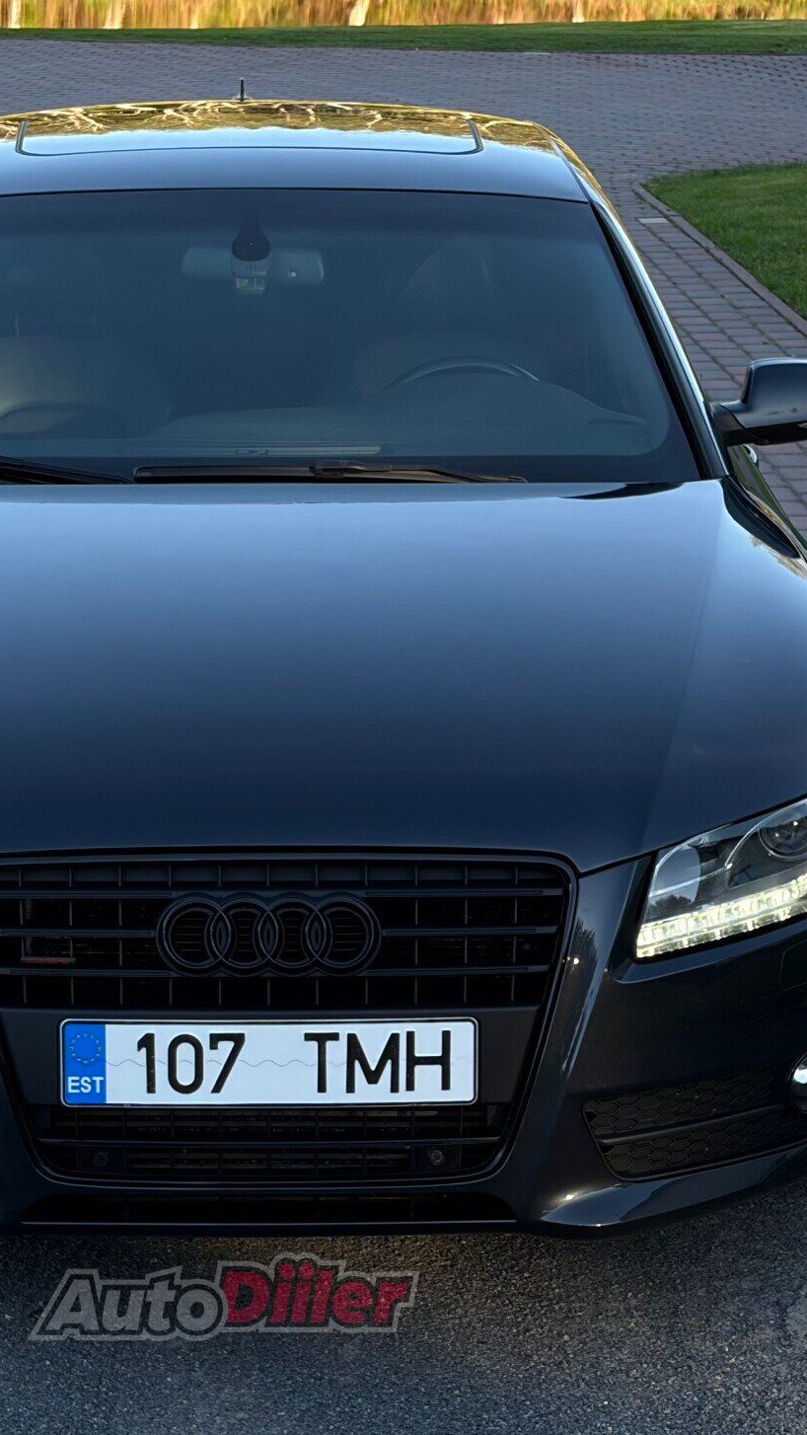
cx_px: 224
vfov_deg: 27.9
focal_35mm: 76
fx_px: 2891
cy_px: 718
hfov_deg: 15.8
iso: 40
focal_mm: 5.96
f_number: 1.6
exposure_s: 1/586
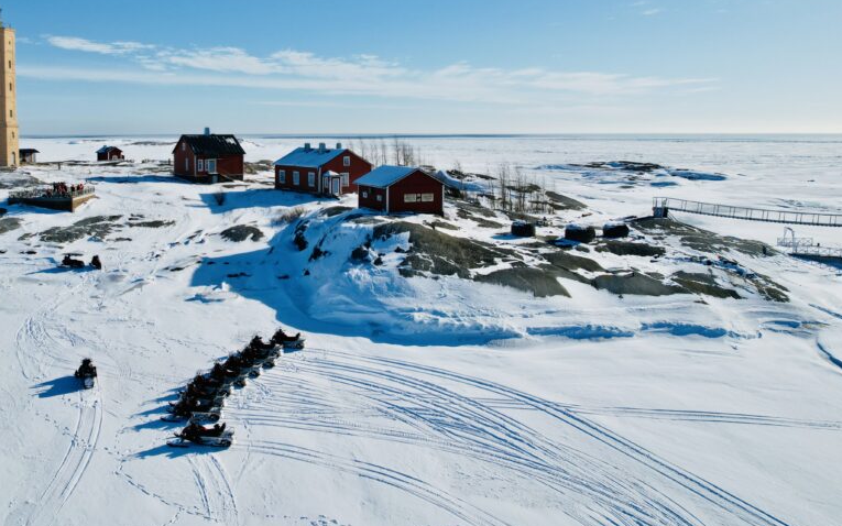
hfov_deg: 61.8
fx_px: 688
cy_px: 169
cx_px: 299
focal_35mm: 30
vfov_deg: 41.2
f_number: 2.8
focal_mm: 8.38
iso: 100
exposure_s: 1/4000
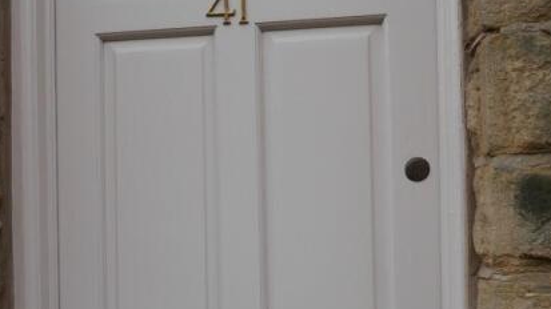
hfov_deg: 47.3
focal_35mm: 43
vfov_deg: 27.5
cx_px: 255
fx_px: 628
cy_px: 214
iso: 160
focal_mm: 14
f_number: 6.3
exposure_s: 1/400
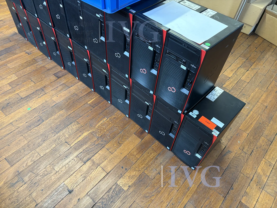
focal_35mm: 26
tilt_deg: -49.3
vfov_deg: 53.1
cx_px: 138
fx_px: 208
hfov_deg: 67.3
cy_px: 104
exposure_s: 1/50
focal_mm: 5.96
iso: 200
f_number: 1.6
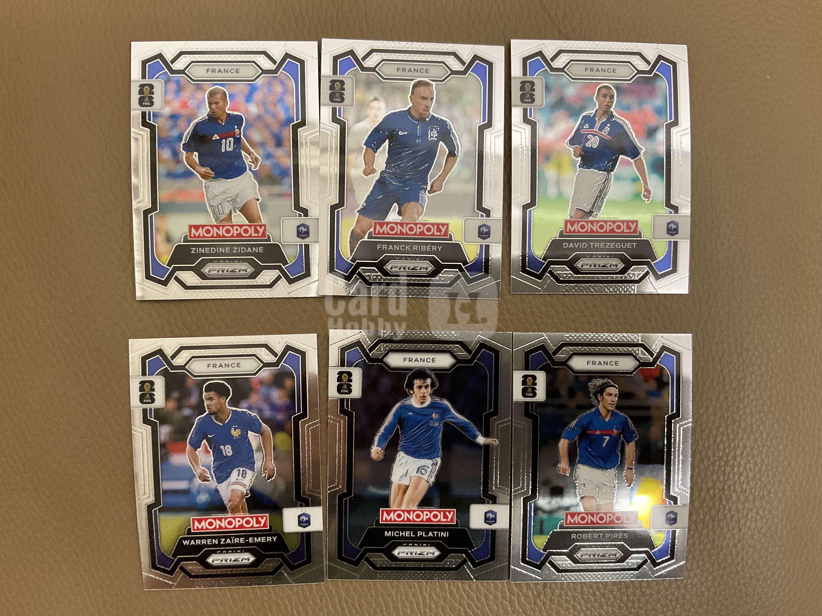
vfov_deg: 48.2
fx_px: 689
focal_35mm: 29
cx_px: 411
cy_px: 308
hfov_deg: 61.7
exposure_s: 1/60
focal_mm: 3
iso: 250
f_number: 1.8
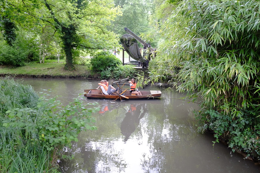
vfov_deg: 37.8
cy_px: 86
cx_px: 130
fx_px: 253
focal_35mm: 35
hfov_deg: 54.4
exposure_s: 1/58
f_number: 4
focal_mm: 23
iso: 400
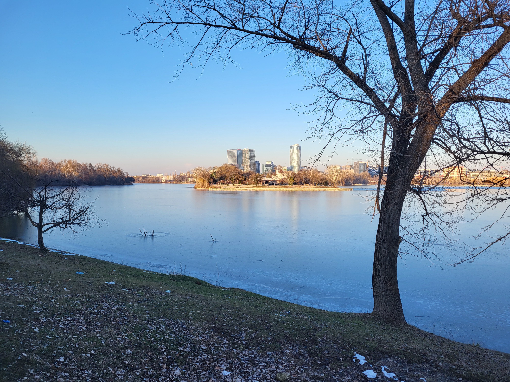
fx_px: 383
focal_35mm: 26
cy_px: 191
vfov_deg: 53.1
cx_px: 255
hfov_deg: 67.3
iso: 40
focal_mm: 5.4
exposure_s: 1/939
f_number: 1.8
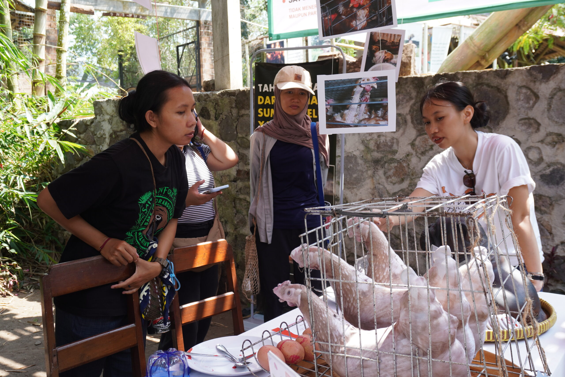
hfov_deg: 55.1
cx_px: 282
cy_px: 188
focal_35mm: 34
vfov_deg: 38.4
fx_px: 541
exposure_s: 1/80
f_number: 6.3
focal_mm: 23
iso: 160
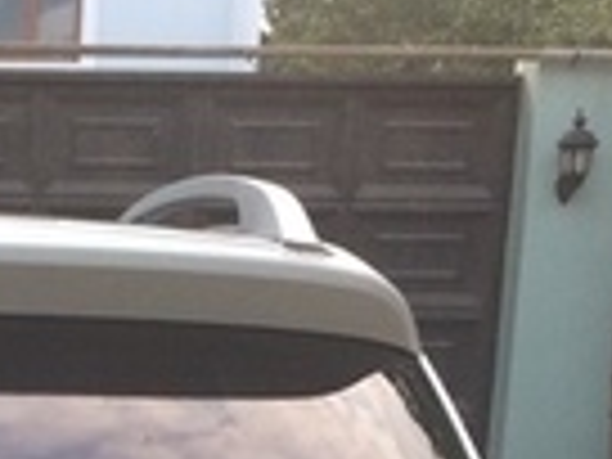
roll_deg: -0.8
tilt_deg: -14.7
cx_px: -230
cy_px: 1015
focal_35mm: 141
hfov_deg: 13.4
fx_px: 2493
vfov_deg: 9.6
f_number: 2.2
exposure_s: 1/173
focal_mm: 4.15
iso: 32
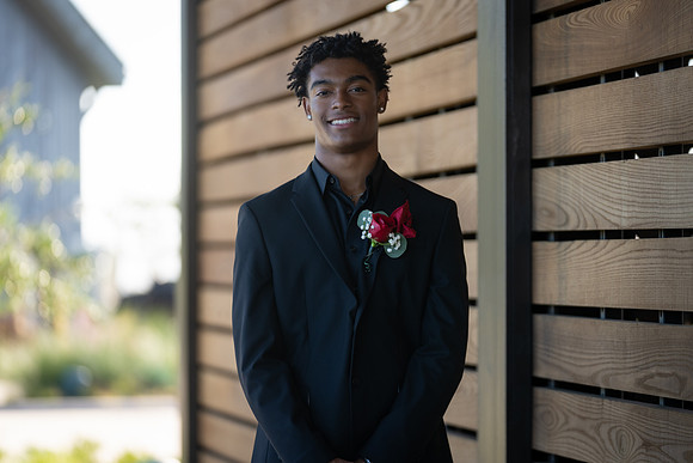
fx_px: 3312
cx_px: 346
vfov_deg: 8.0
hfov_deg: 11.9
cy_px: 232
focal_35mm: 172
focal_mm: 162
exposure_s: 1/320
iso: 125
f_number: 2.8
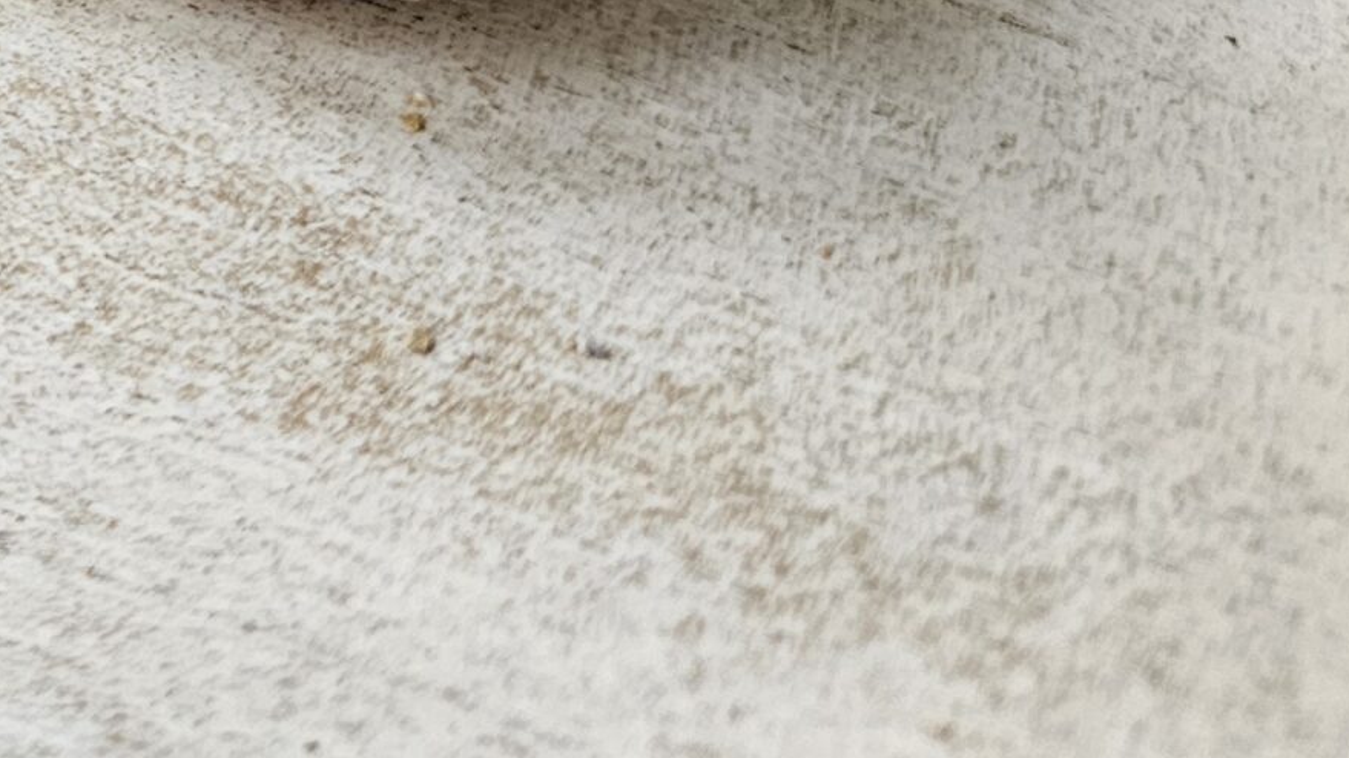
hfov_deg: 23.8
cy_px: -666
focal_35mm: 73
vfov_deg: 14.3
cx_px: -594
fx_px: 2611
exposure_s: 1/100
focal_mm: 5.4
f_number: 1.8
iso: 160
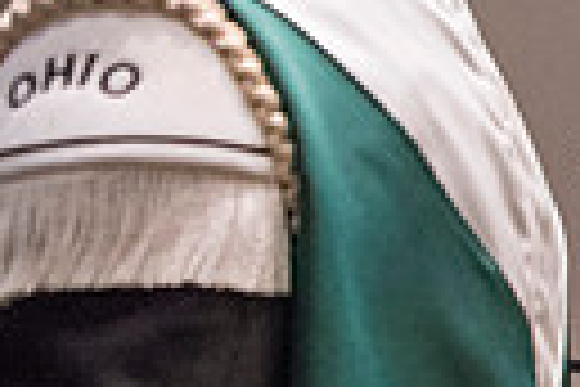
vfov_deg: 12.6
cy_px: 313
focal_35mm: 108
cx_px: 1290
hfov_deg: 14.4
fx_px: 1740
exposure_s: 1/400
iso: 4000
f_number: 2.8
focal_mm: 24
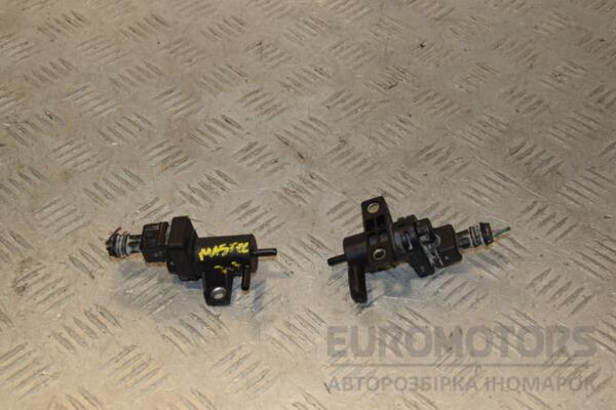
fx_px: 1232
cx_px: 308
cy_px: 205
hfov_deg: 28.1
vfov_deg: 18.9
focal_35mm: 72
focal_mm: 48
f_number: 8
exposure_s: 1/200
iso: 800
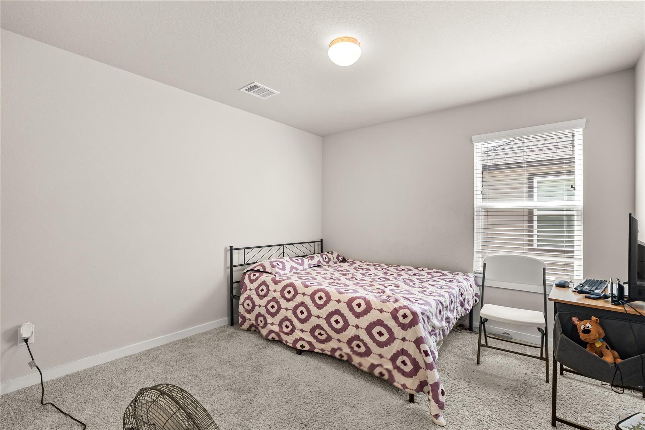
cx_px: 322
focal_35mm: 16
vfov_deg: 73.7
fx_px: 287
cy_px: 215
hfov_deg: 96.7
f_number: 9
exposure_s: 1.3
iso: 200
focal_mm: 16
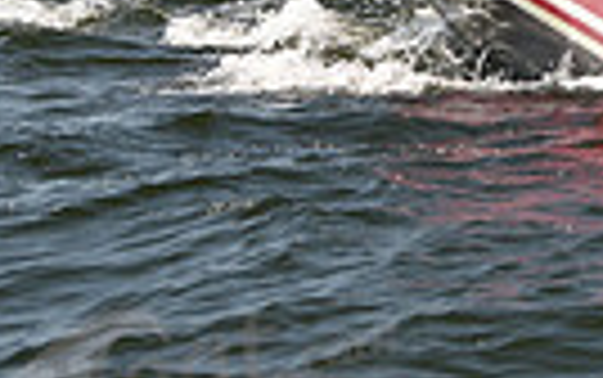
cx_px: 634
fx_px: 6530
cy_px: -353
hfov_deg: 5.3
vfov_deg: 3.3
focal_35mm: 397
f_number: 3.5
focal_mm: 90
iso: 250
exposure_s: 1/1600
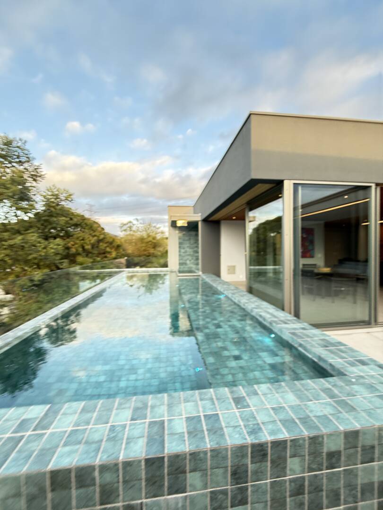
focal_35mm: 14
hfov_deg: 85.7
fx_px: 207
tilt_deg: -3.1
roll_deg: +2.0
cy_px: 255
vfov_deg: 102.1
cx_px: 192
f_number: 2.2
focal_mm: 2.22
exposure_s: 1/99
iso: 125
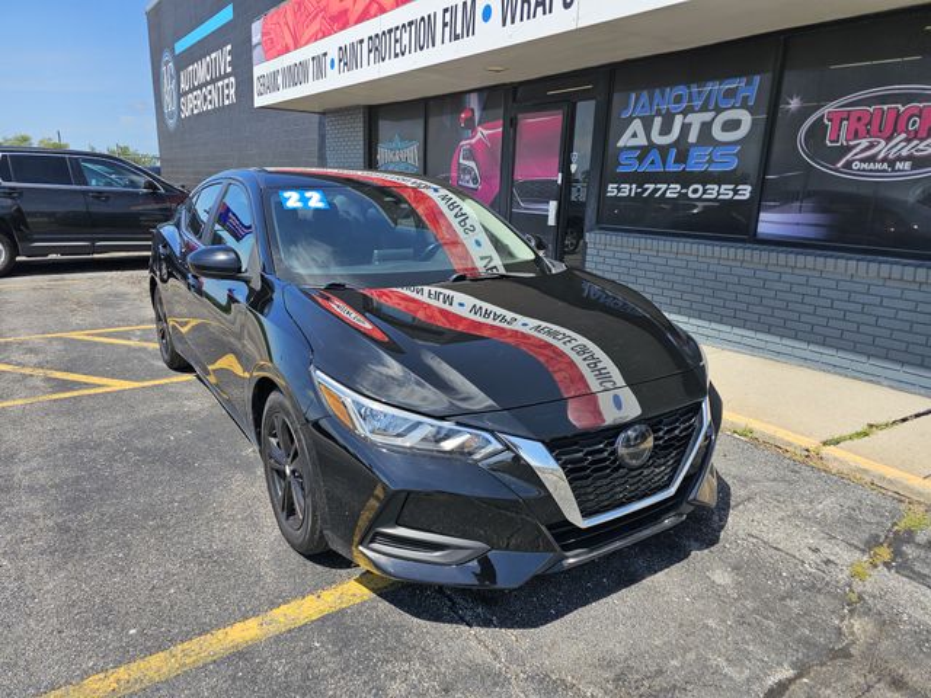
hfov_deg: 73.9
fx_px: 619
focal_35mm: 23
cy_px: 349
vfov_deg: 58.9
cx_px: 466
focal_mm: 6.3
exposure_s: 1/626
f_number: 1.7
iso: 10
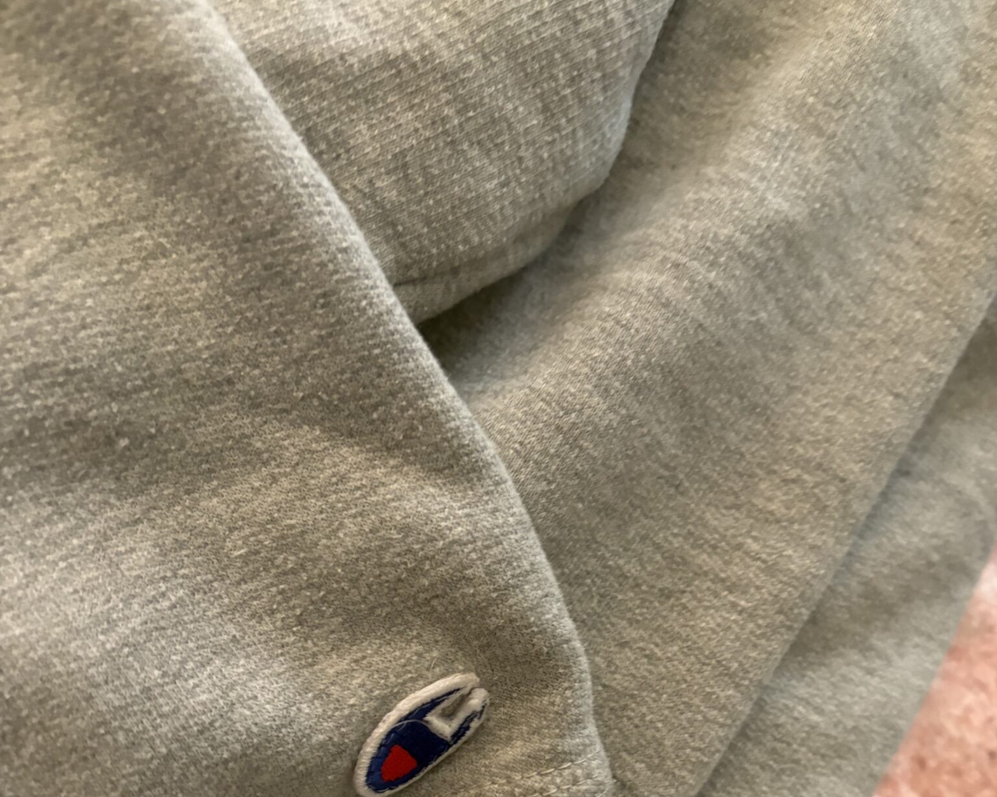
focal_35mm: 34
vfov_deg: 41.5
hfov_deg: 52.8
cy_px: 638
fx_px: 1003
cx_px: 499
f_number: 1.6
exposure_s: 1/40
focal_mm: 5.96
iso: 500
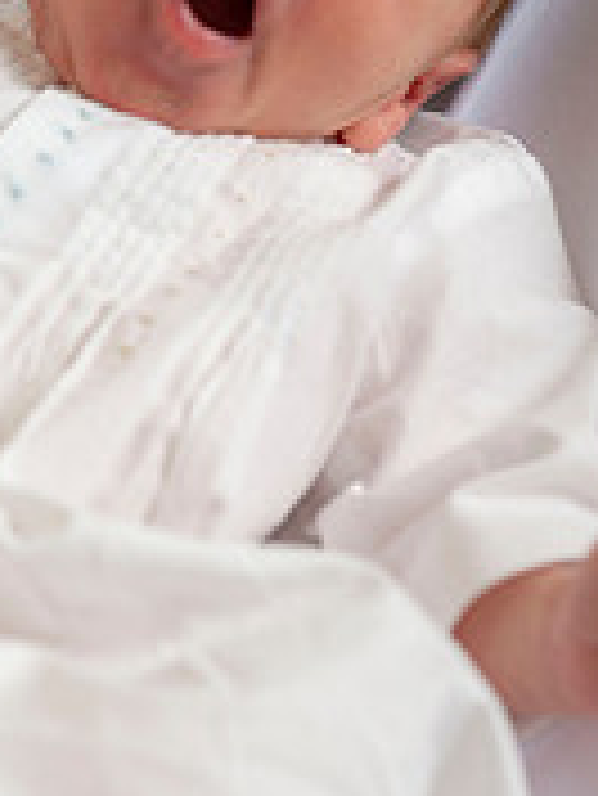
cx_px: 182
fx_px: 10123
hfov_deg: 3.4
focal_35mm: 440
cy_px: 387
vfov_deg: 4.5
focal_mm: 180
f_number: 5.6
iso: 125
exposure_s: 1/160
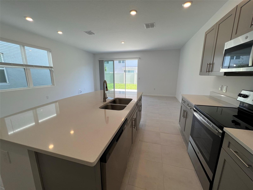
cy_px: 95
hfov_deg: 106.2
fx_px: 95
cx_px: 126
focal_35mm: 13
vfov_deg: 89.9
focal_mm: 1.57
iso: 32
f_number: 1.8
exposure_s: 1/179
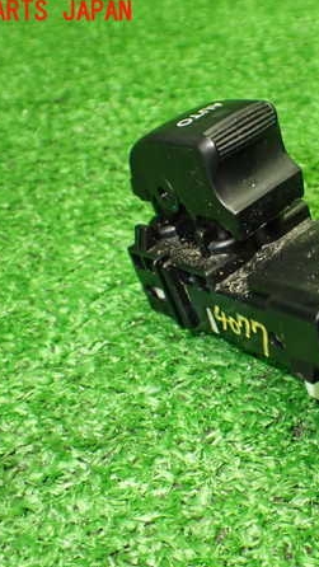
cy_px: 282
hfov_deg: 26.3
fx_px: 661
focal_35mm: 44
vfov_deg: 46.4
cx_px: 282
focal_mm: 5.4
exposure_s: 1/125
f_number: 2.3
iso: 800
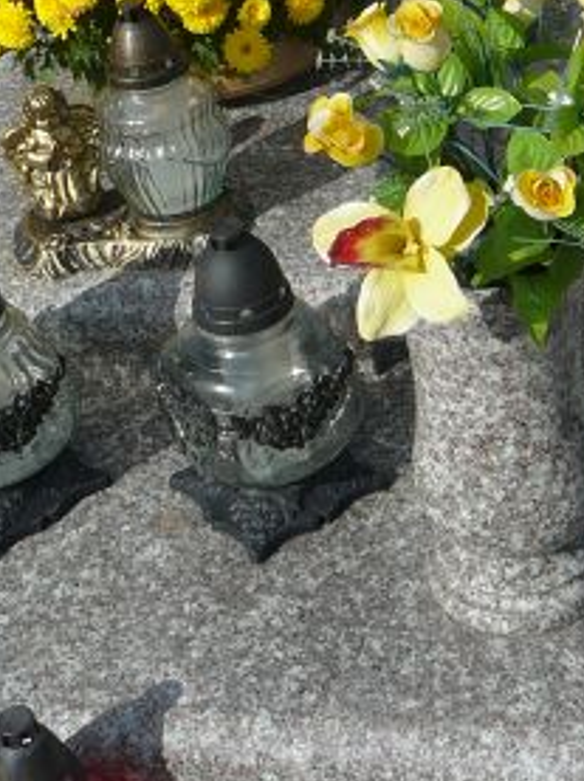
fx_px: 1826
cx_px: 305
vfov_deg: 23.5
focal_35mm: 81
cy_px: 82
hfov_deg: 18.2
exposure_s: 1/640
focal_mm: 5.2
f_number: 5
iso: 80
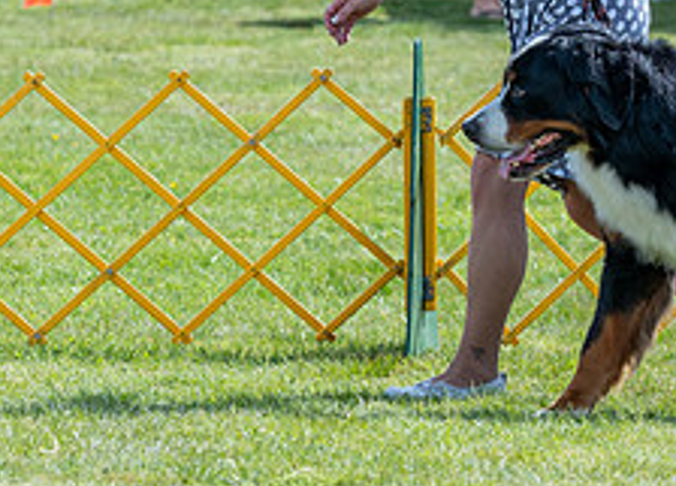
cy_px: -72
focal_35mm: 415
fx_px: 7984
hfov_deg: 4.8
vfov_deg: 3.5
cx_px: 705
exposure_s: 1/1600
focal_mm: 129
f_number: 5
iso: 400
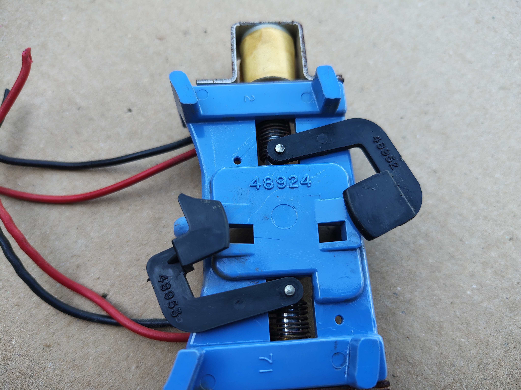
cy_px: 195
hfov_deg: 71.6
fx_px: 361
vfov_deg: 56.8
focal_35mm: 24
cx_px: 260
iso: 100
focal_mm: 5.56
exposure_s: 1/237
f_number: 1.8
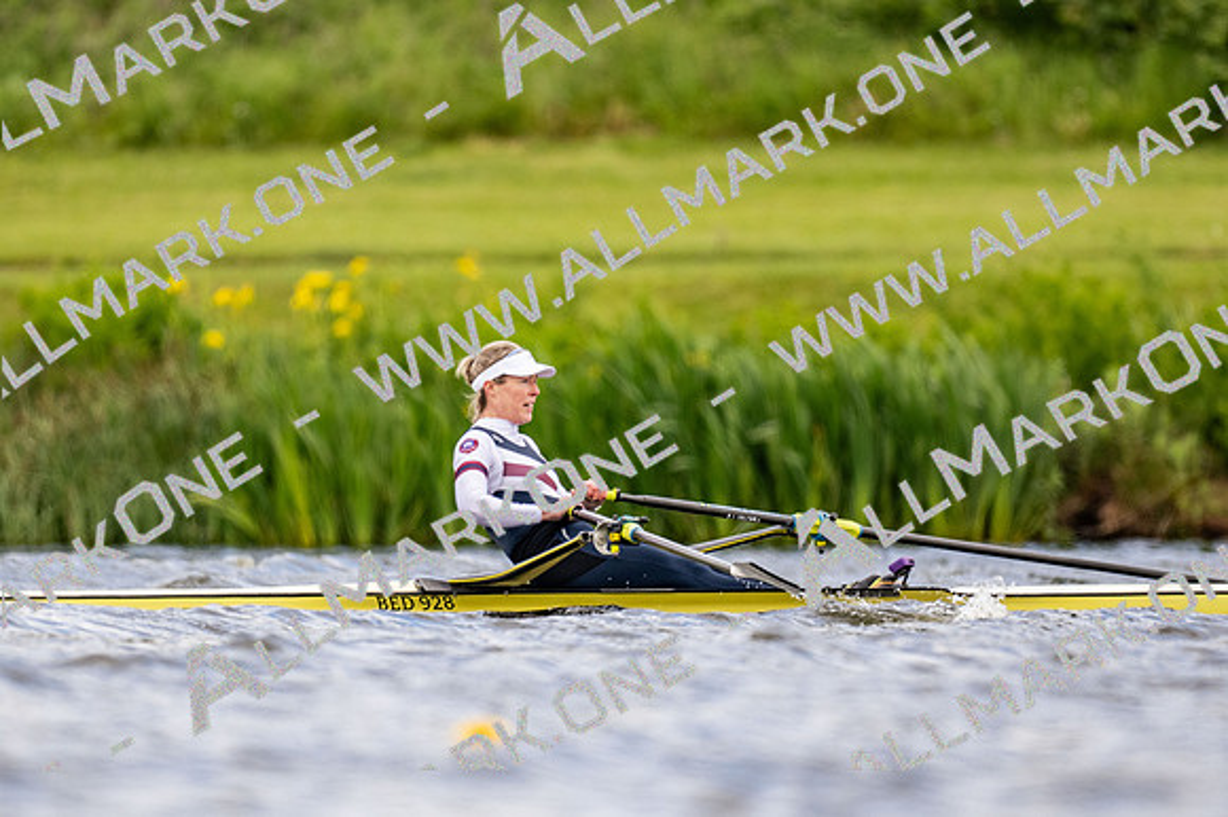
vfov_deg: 1.5
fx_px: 30681
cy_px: 408
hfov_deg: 2.3
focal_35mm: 900
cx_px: 614
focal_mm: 600
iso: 640
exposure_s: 1/2500
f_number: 4
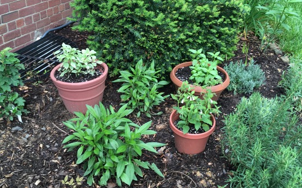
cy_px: 76
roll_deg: +1.0
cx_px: 141
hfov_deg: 52.7
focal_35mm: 37
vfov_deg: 34.3
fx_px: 304
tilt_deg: -25.7
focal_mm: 4.15
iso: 25
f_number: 2.2
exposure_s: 1/60
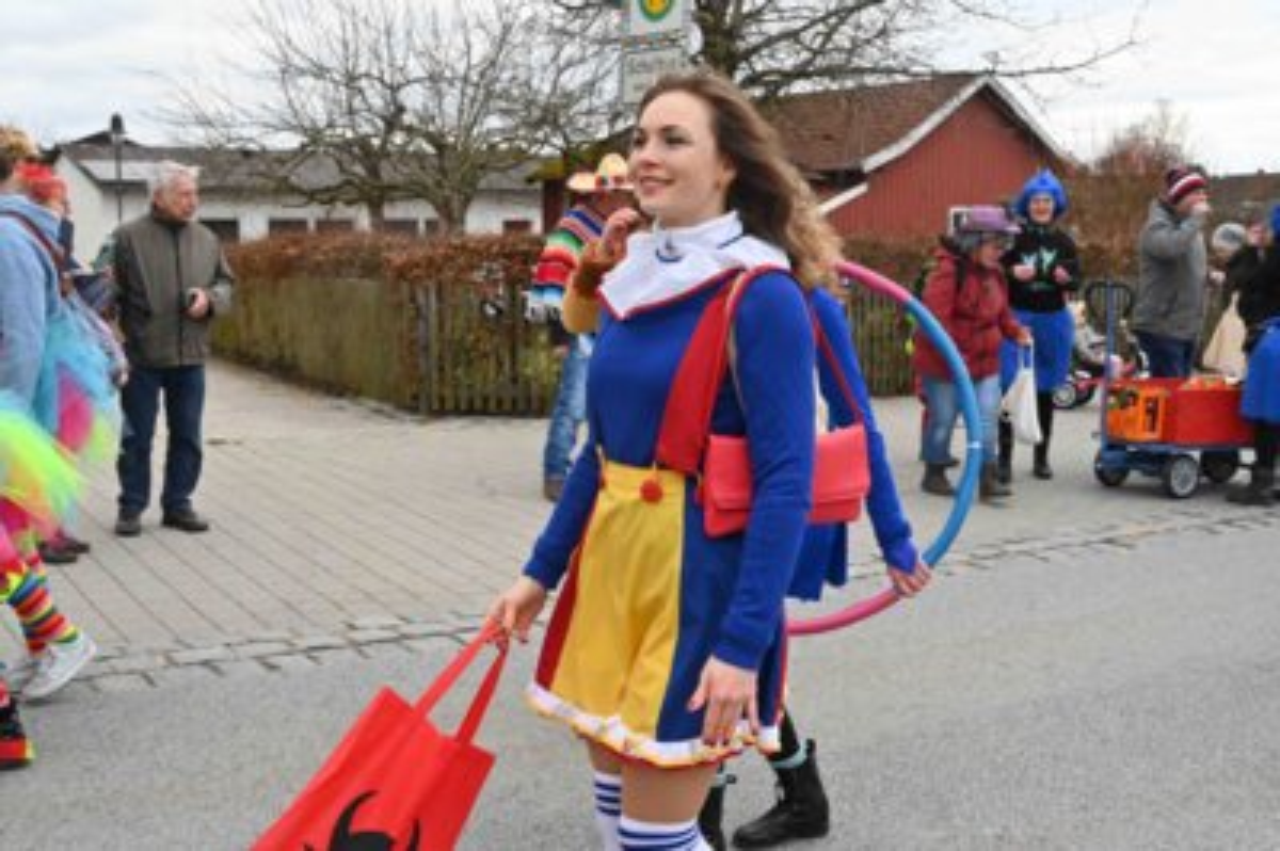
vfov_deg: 31.8
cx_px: 640
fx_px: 1492
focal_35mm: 42
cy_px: 426
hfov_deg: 46.4
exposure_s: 1/400
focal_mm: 42
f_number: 11
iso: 2500
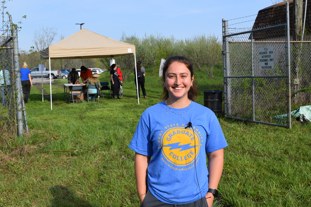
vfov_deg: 29.9
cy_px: 104
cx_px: 156
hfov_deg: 43.6
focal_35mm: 45
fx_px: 389
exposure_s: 1/320
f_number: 9
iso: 200
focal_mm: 30
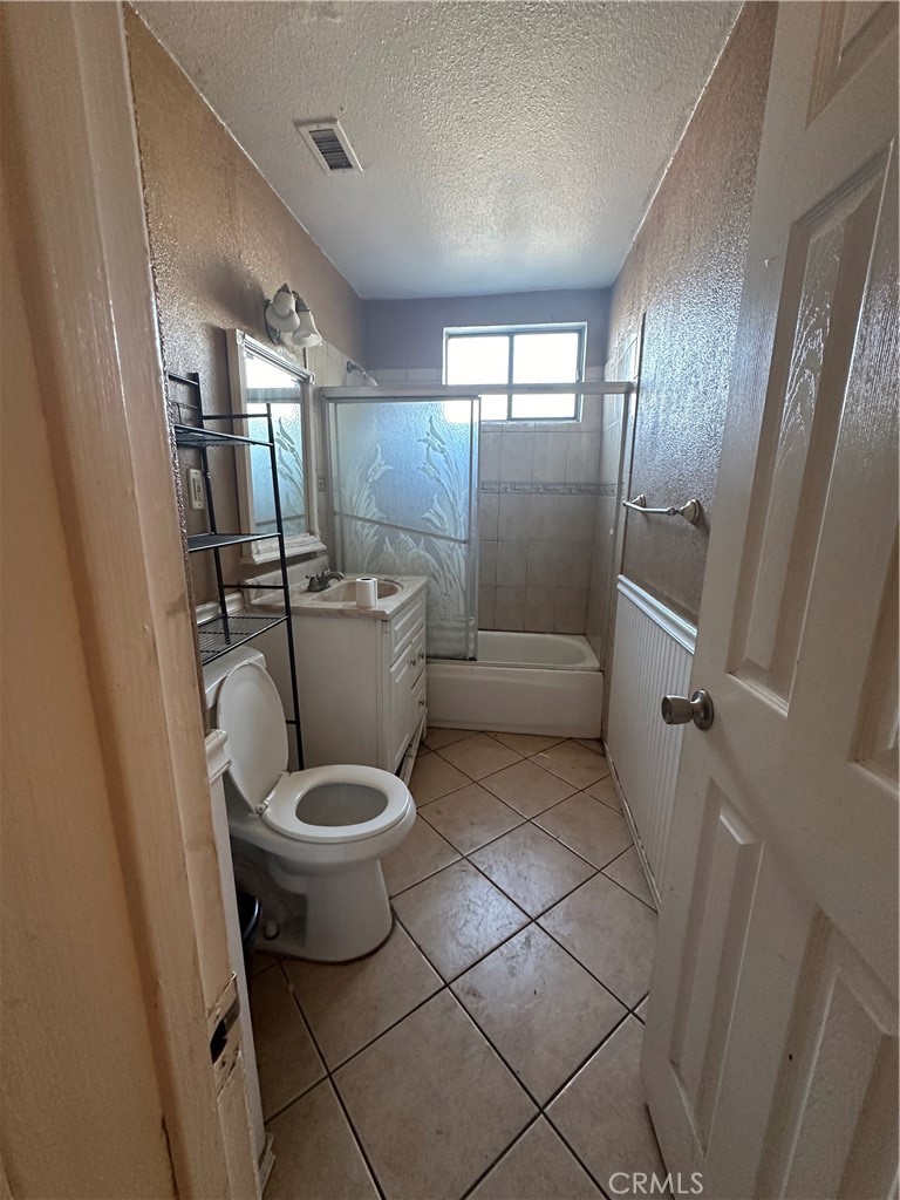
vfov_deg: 102.1
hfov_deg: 85.7
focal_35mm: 14
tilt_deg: -12.7
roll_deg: -0.6
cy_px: 600
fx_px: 485
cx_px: 450
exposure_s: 1/60
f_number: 2.2
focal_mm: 2.22
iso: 400
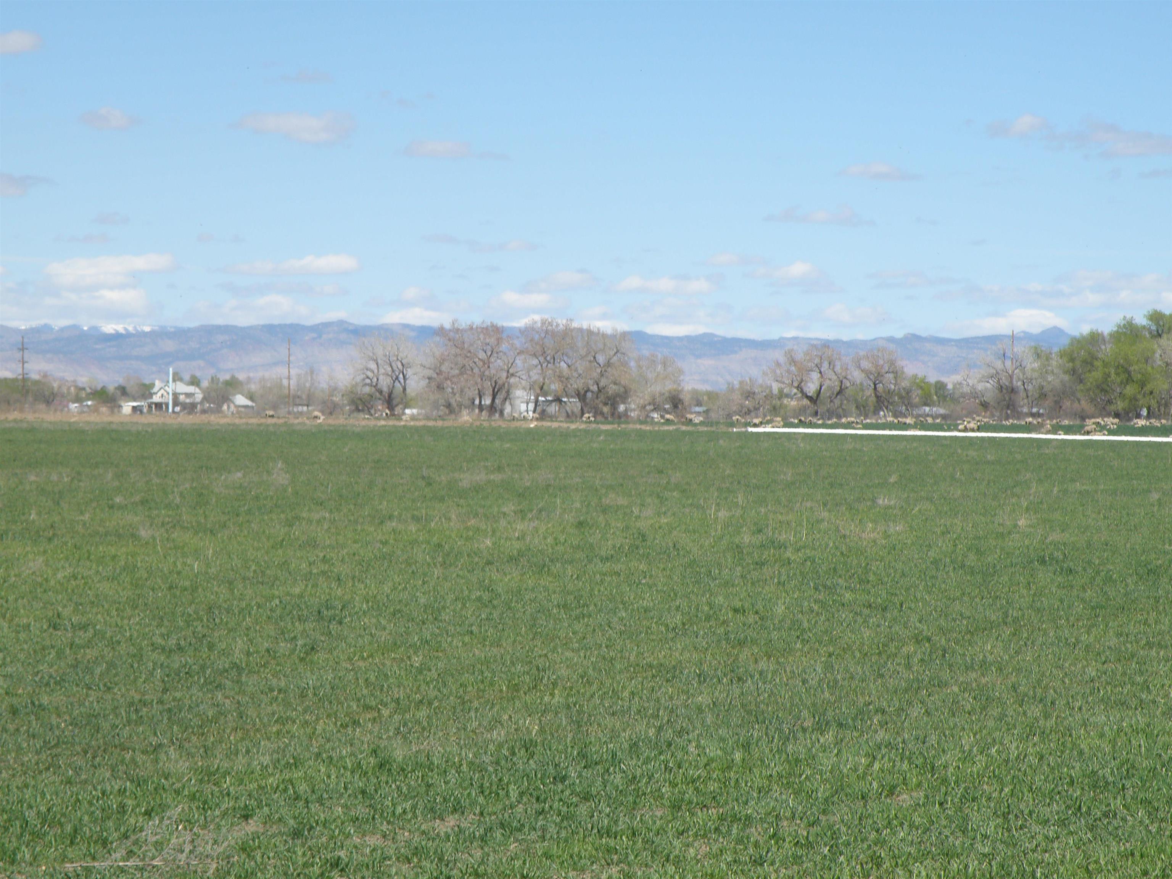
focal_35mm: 132
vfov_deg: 11.2
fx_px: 4469
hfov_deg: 14.9
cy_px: 440
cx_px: 586
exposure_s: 1/400
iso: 64
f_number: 5.6
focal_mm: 23.37
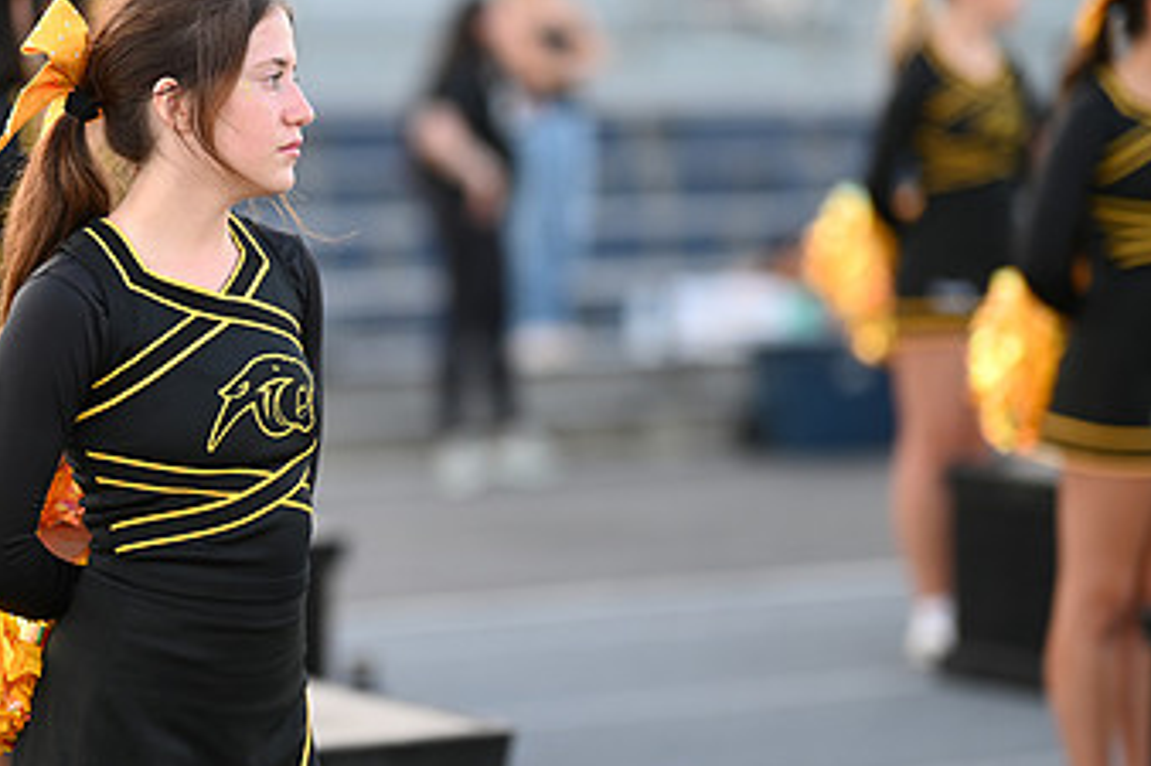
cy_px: 432
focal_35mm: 146
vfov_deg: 9.4
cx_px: 221
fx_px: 4665
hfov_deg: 14.0
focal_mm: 85
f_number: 1.2
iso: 125
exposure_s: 1/640
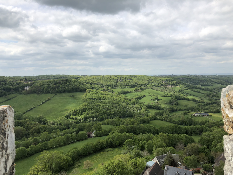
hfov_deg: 63.4
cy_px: 88
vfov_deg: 49.7
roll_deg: +1.5
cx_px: 116
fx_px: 188
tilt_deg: -2.9
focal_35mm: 28
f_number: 1.8
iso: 20
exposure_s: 1/2667
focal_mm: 4
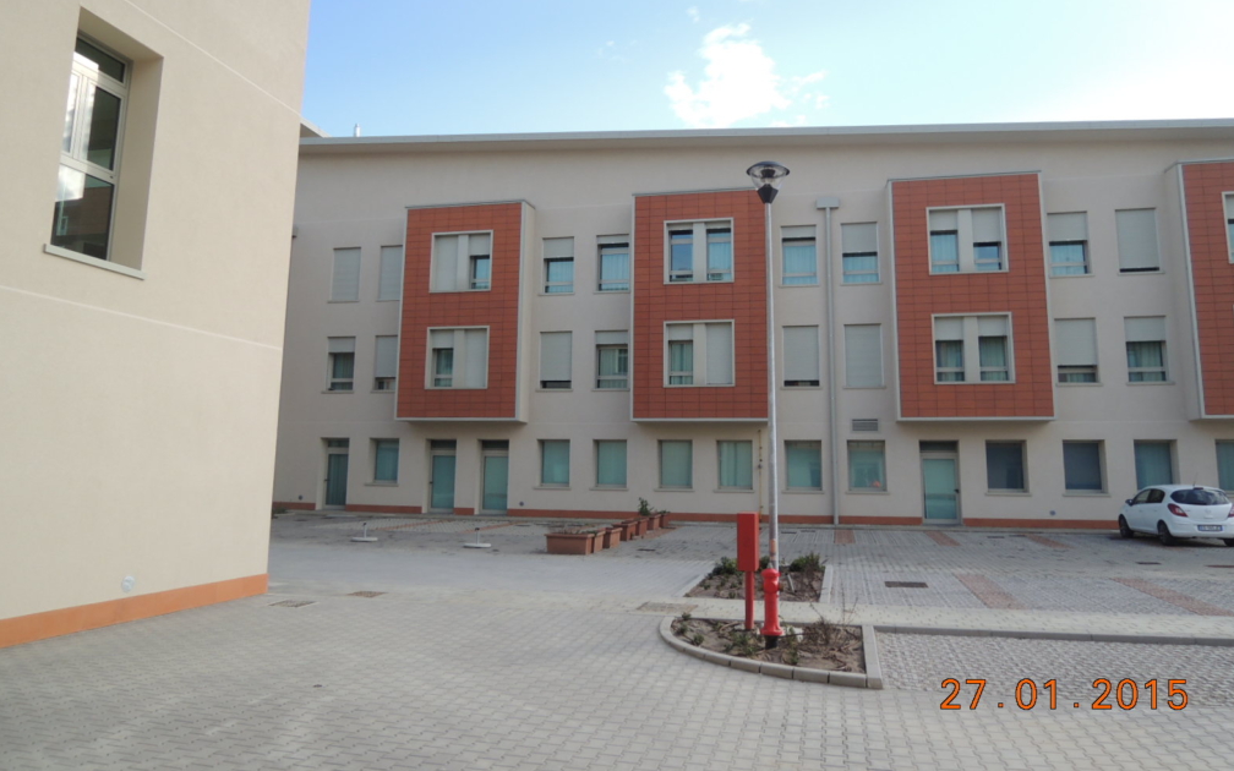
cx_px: 623
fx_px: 874
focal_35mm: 26
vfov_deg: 47.4
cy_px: 324
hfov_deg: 70.4
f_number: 2.2
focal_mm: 4.3
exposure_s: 1/800
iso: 100
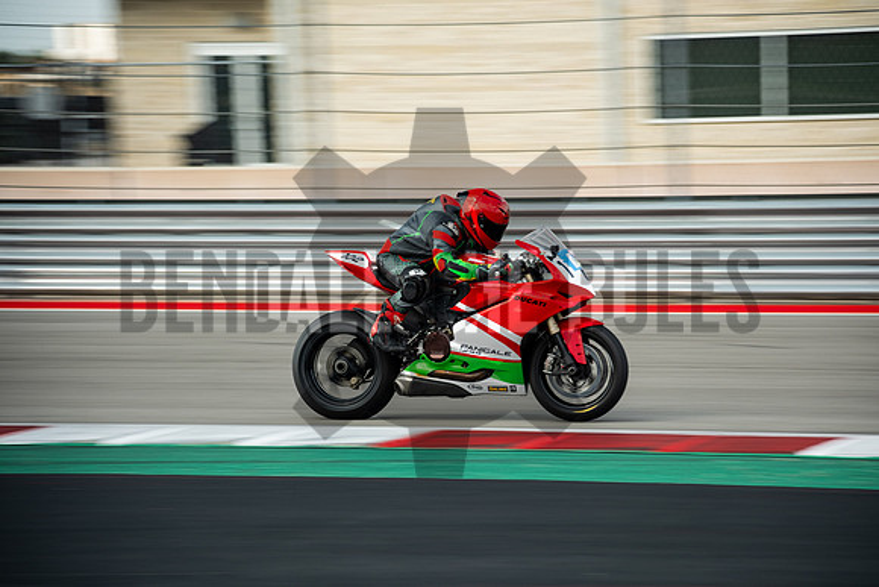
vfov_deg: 9.2
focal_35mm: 150
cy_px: 294
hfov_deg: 13.7
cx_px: 440
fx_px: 3663
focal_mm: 100
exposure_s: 1/200
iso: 160
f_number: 4.5
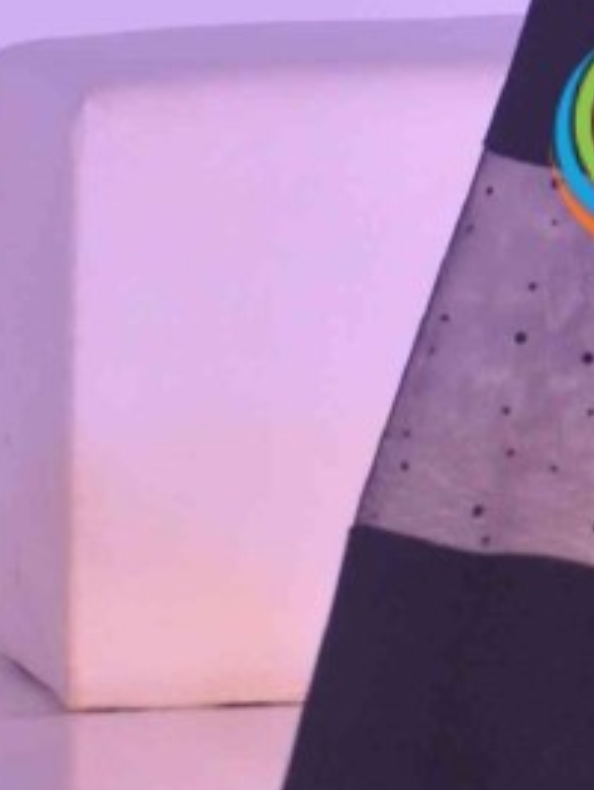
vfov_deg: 2.5
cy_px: -742
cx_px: 1206
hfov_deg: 1.9
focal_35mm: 798
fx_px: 18229
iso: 1250
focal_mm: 98
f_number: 10
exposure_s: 1/80
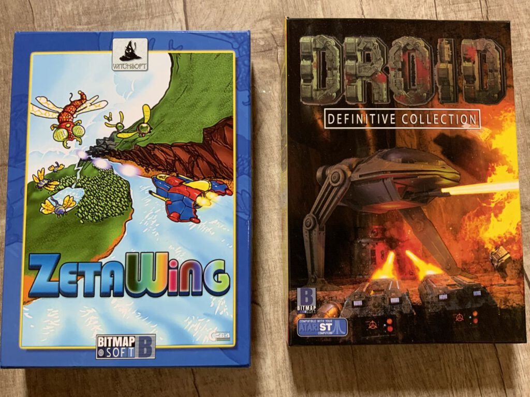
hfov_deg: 61.7
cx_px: 265
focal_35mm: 29
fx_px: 444
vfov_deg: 48.2
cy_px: 198
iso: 160
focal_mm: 3
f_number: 1.8
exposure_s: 1/60
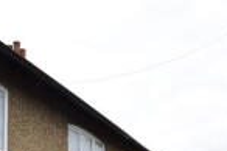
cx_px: 44
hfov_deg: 38.8
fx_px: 309
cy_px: 195
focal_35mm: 49
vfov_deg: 24.1
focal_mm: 10
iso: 220
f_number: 8
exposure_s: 1/250
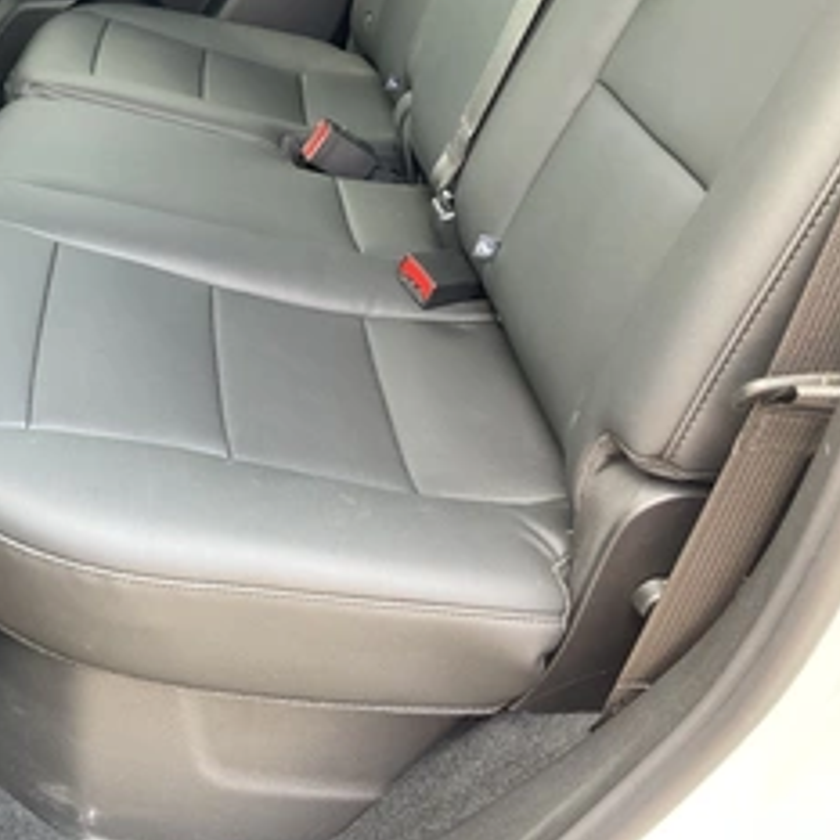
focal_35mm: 44
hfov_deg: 36.9
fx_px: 1208
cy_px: 350
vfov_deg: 38.2
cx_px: 162
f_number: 1.8
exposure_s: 1/77
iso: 64
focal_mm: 3
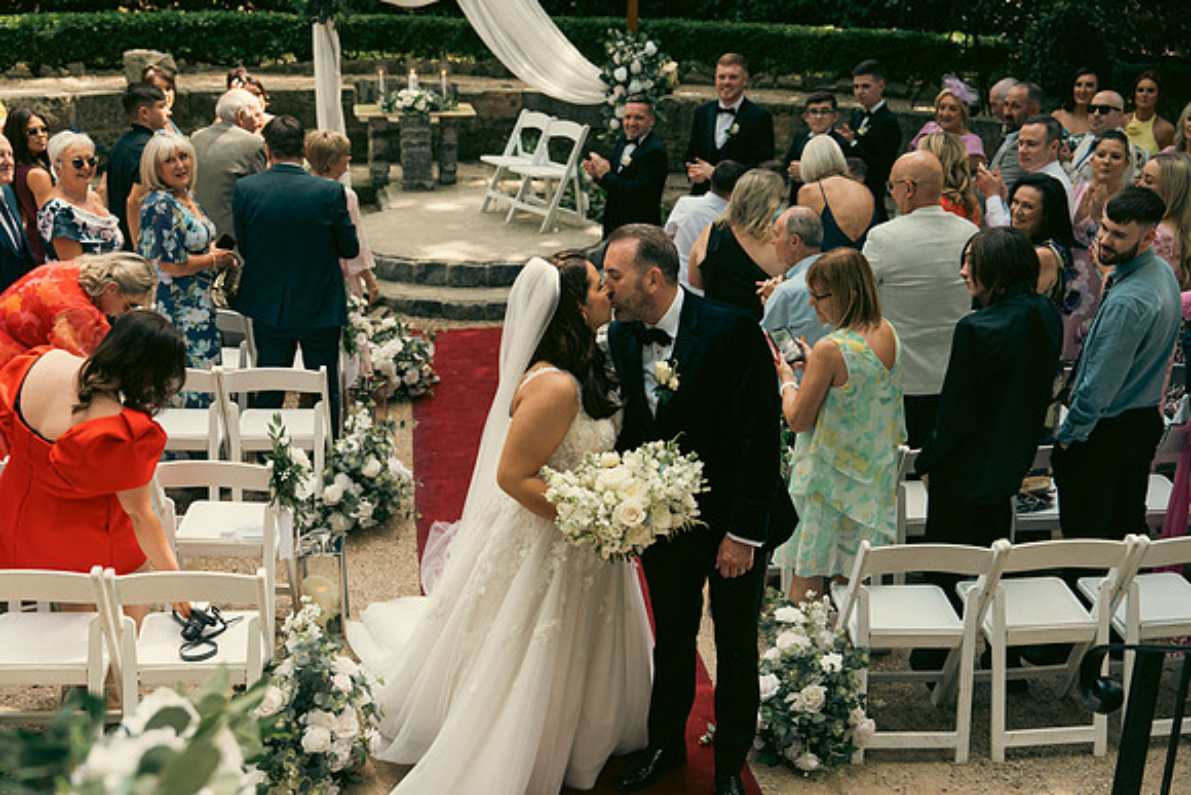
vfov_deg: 31.9
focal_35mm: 42
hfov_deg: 46.4
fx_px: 1390
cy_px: 398
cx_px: 596
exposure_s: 1/200
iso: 200
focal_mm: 42
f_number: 3.5
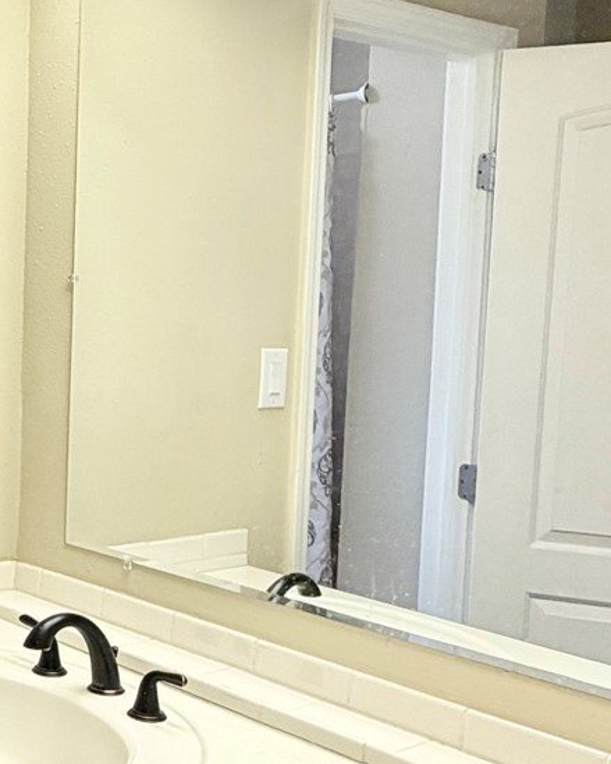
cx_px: -122
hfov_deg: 26.4
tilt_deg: -5.9
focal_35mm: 51
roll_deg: -0.5
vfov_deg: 36.6
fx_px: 1153
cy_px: 408
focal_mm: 2.22
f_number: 2.2
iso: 200
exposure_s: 1/120
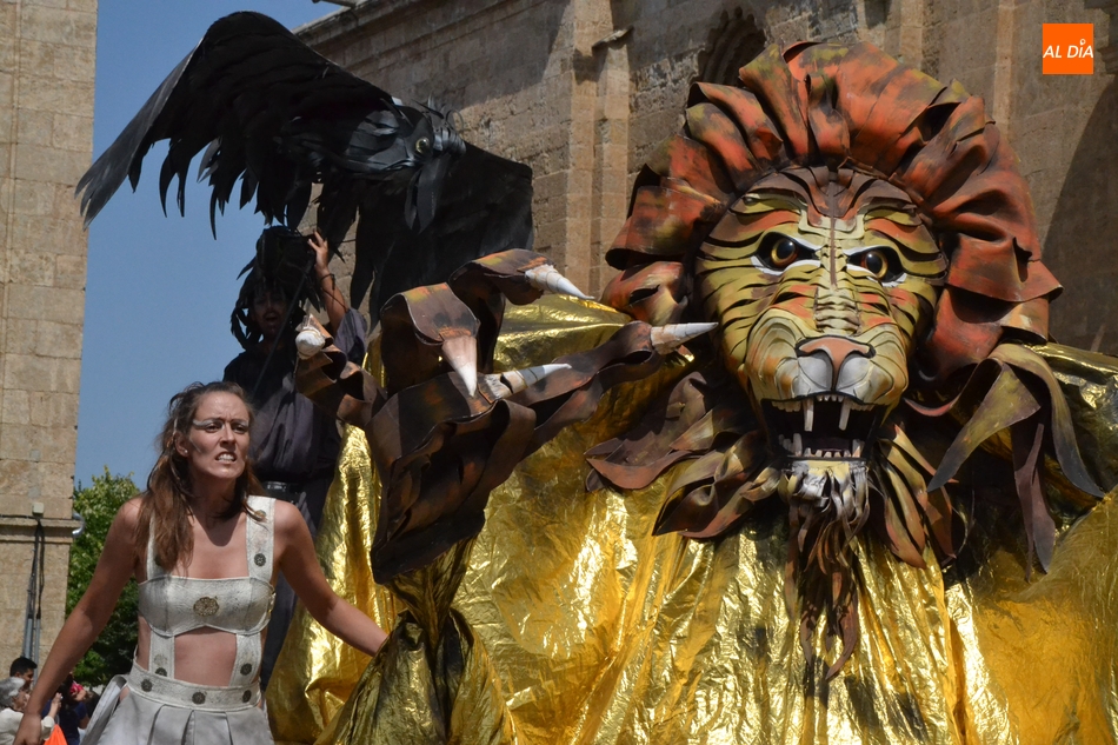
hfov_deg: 18.2
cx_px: 559
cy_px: 372
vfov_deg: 12.2
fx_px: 3493
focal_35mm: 112
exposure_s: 1/4000
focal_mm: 75
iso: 3200
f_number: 16
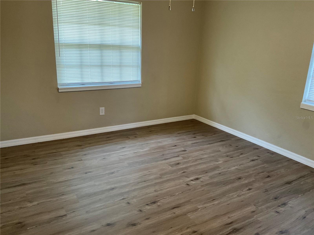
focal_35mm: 29
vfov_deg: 48.2
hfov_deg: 61.7
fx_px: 263
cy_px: 118
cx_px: 157
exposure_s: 1/60
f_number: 1.8
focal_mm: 3
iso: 160
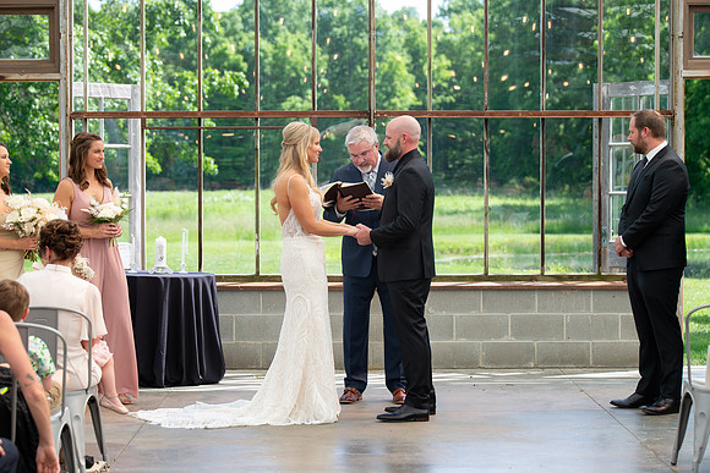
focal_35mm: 93
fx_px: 1843
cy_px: 236
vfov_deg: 14.6
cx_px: 355
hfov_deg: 21.8
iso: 160
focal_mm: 92
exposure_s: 1/250
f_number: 4.5
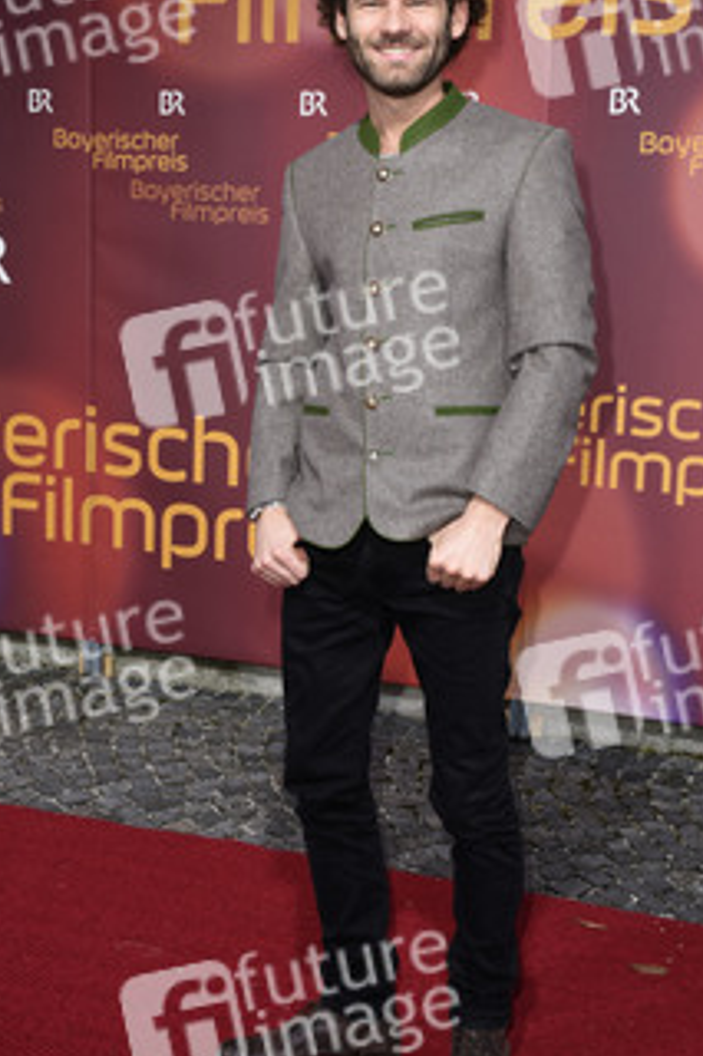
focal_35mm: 51
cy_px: 515
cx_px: 386
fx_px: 1484
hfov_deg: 26.6
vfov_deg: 39.2
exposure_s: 1/60
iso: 320
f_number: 10
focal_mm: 27
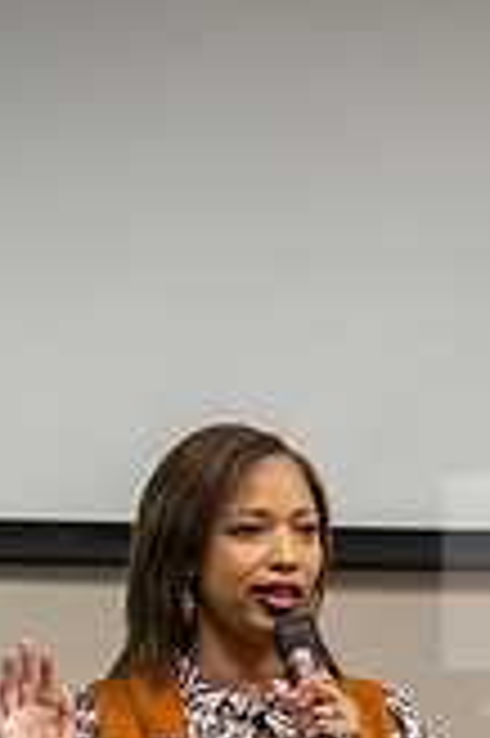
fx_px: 9268
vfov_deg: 4.5
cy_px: 756
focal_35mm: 453
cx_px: 373
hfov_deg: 3.0
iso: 1600
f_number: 2.8
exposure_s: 1/200
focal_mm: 165
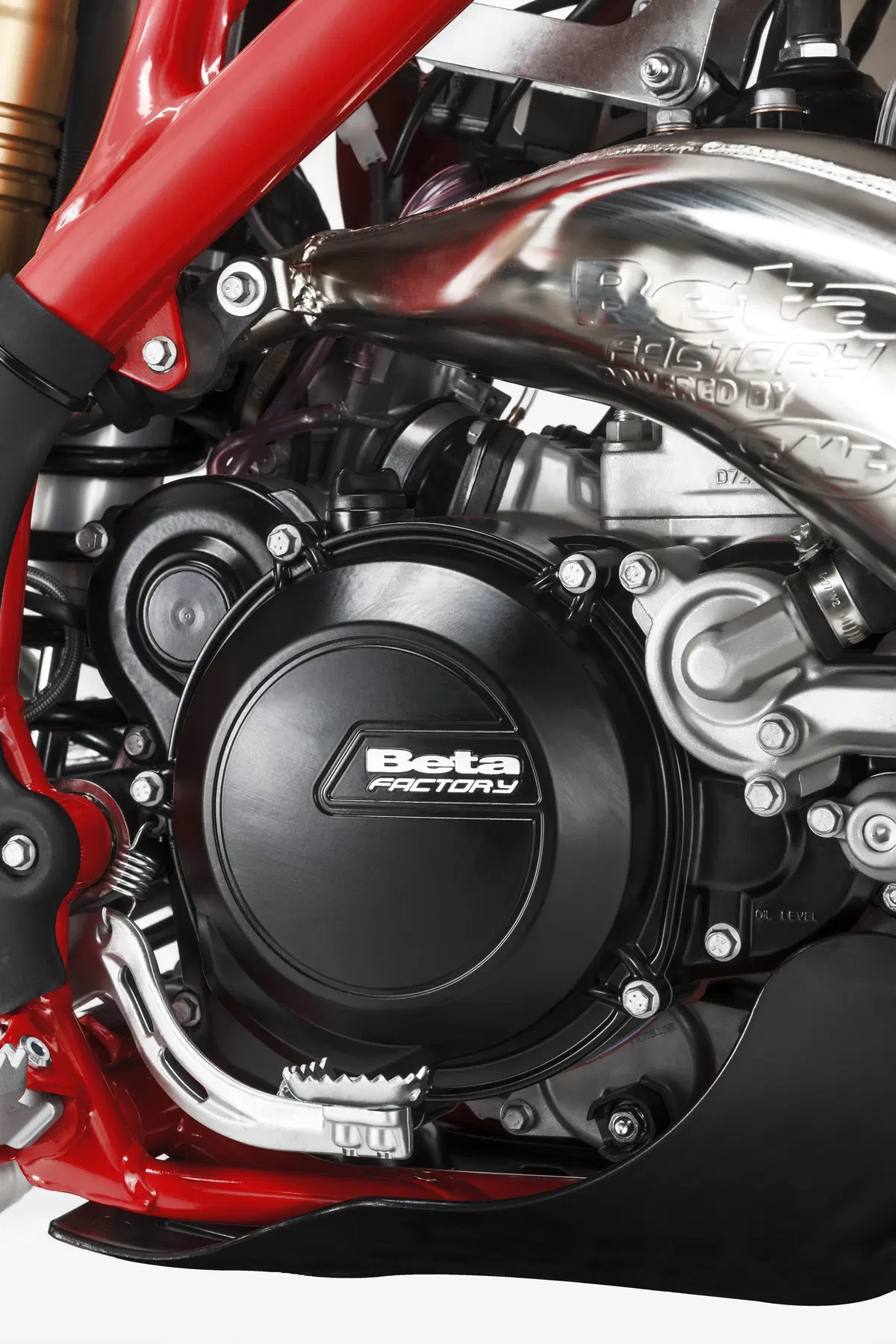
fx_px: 2611
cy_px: 672
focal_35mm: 70
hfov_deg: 19.5
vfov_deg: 28.8
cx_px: 448
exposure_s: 1/160
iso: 50
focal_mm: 70
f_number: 14
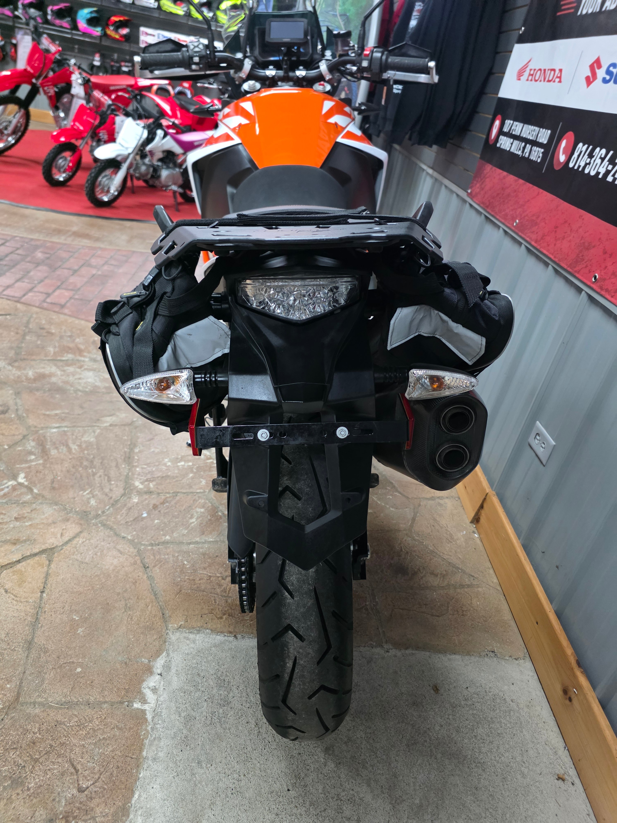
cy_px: 412
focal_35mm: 23
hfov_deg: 58.9
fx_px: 547
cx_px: 308
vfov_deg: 73.9
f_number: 1.7
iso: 1250
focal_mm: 6.3
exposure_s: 1/120
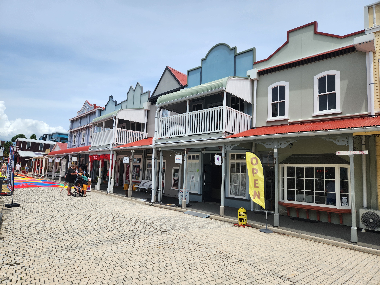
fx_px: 252
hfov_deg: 73.9
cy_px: 142
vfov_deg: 58.9
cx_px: 190
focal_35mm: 23
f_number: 1.8
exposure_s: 1/2657
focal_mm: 5.4
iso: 20
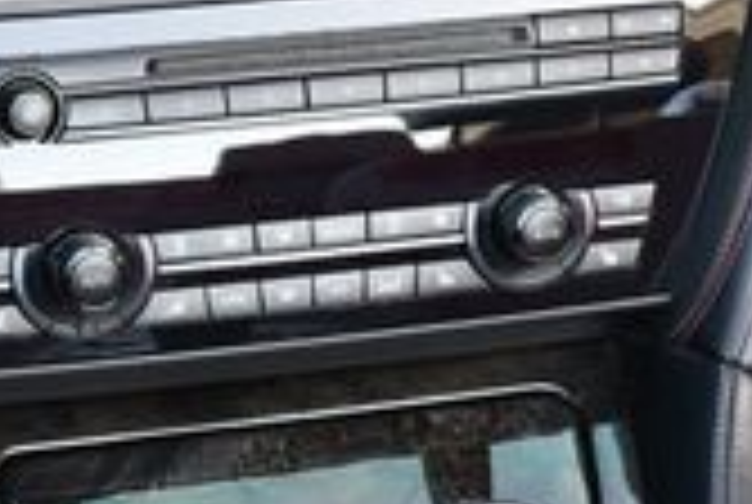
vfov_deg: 9.0
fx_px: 3202
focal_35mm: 153
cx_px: 203
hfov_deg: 13.4
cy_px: 292
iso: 800
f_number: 3.8
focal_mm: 20
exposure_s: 1/250
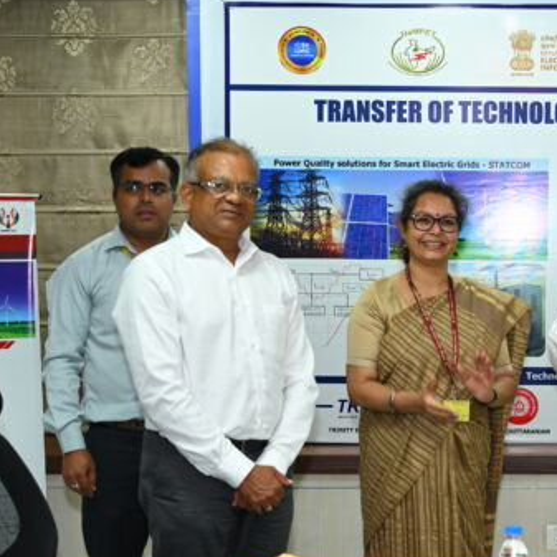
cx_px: 507
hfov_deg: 19.8
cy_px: 374
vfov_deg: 20.1
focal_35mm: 86
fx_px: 1566
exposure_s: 1/125
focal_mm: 49
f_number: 4.5
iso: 1600
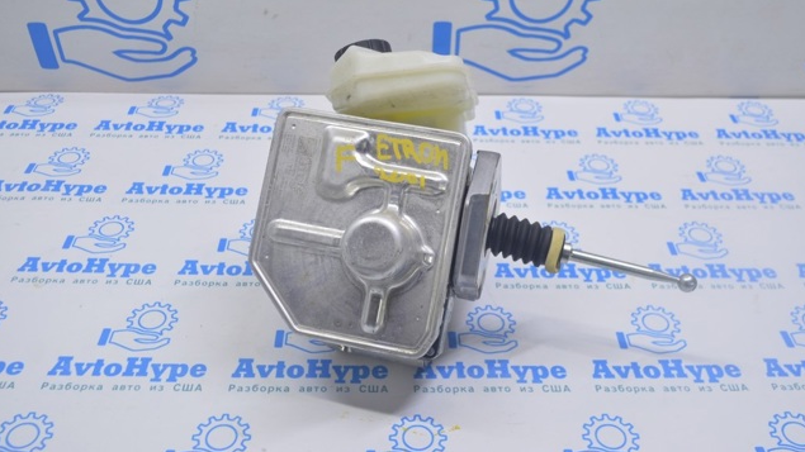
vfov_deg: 30.0
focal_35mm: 40
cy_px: 185
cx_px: 403
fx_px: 844
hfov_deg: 51.0
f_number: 5.6
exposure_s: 1/25
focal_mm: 25
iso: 400
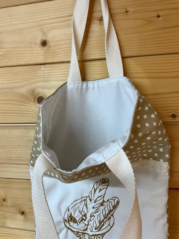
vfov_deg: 61.7
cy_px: 120
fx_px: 200
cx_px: 90
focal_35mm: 29
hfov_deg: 48.2
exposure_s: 1/50
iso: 40
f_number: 1.8
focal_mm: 3
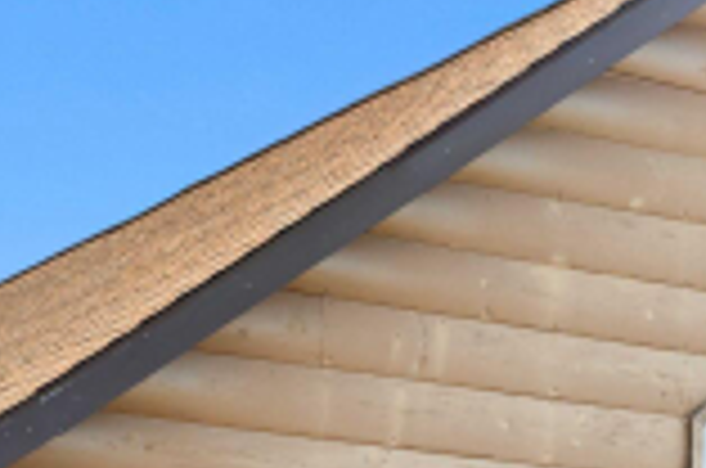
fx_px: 3092
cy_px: 891
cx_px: 481
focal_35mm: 158
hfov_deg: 13.0
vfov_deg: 8.3
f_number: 5.6
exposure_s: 1/250
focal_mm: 33
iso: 640
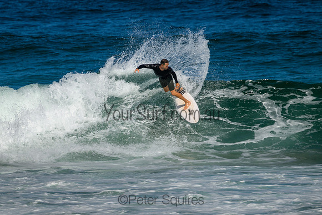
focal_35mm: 920
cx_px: 137
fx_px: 8233
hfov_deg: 2.2
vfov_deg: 1.5
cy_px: 119
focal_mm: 800
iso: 560
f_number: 11
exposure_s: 1/2000
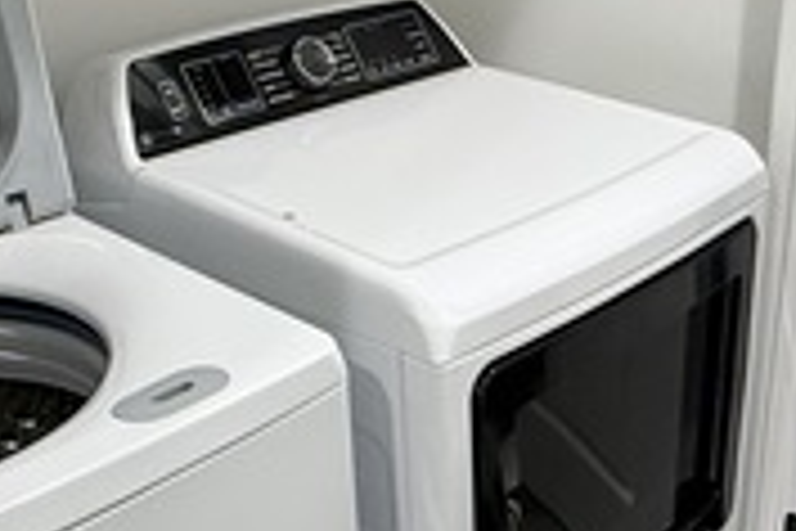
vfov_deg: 24.5
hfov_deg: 35.9
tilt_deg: -26.4
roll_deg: +0.2
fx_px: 1216
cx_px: 519
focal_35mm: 55
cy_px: 342
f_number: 2.2
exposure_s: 1/60
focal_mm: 2.22
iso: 320
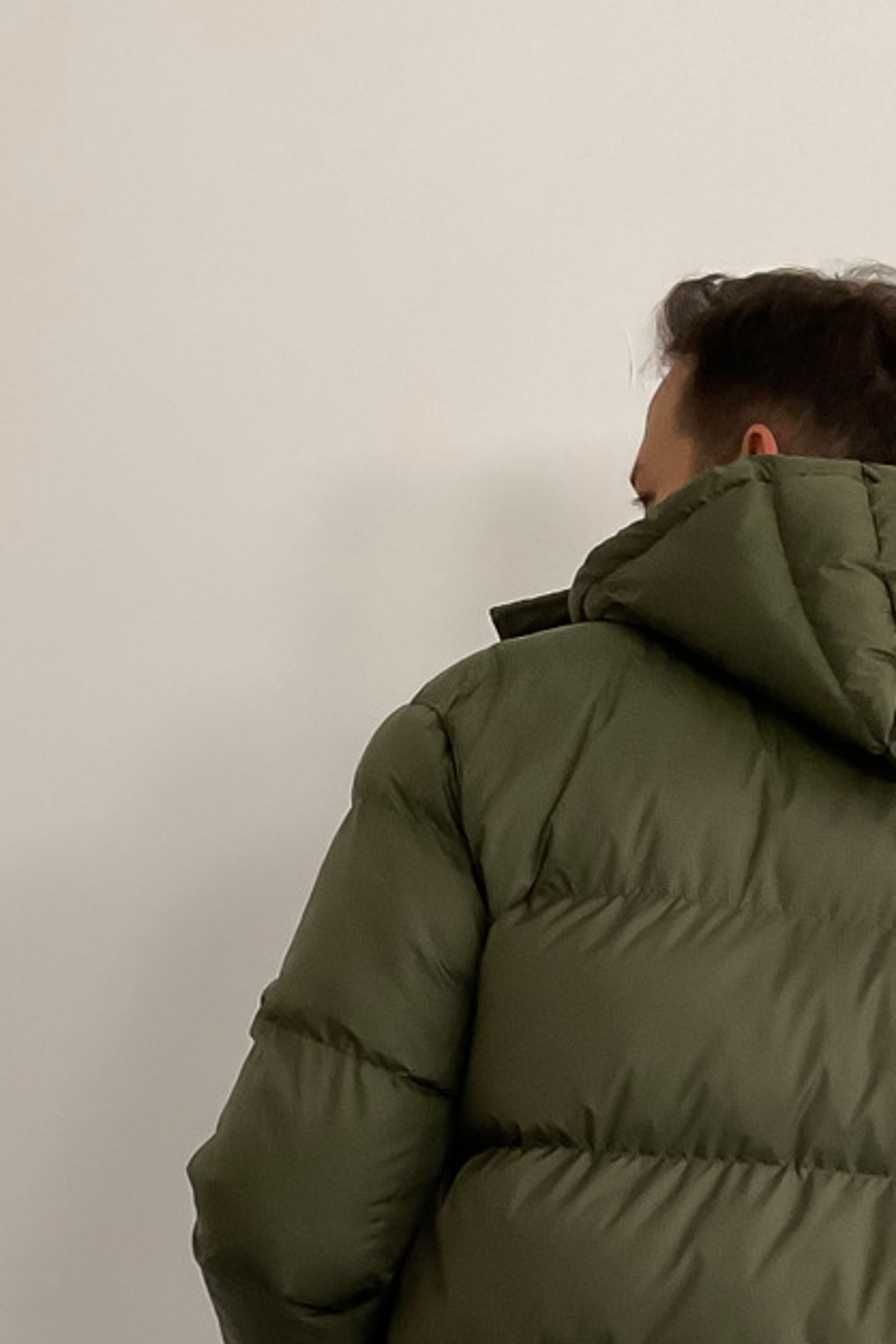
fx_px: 2874
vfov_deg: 24.3
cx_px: 849
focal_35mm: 77
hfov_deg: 17.4
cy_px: 1545
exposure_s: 1/50
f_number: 1.8
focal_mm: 3
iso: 100
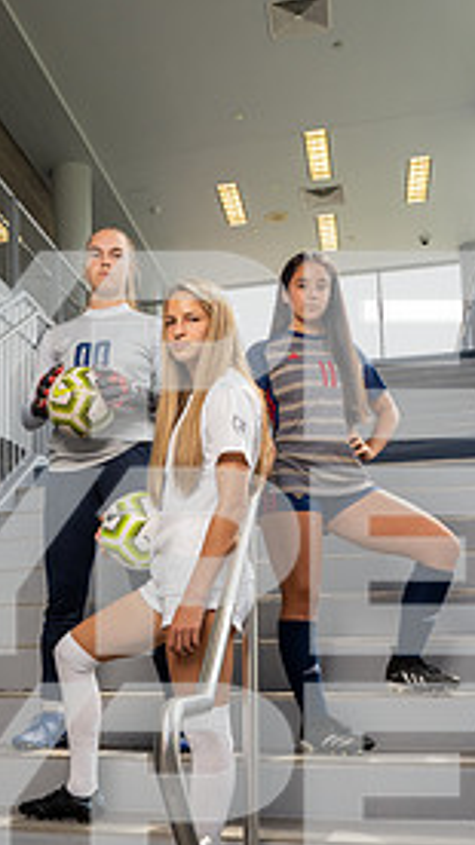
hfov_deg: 28.0
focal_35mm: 41
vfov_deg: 48.6
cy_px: 563
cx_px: 61
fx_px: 919
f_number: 7.1
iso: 800
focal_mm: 24
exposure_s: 1/250
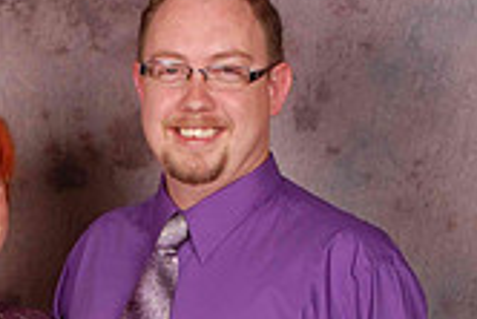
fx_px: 2042
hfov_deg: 13.3
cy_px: 463
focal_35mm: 154
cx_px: 105
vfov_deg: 8.7
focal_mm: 38
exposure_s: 1/125
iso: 200
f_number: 10
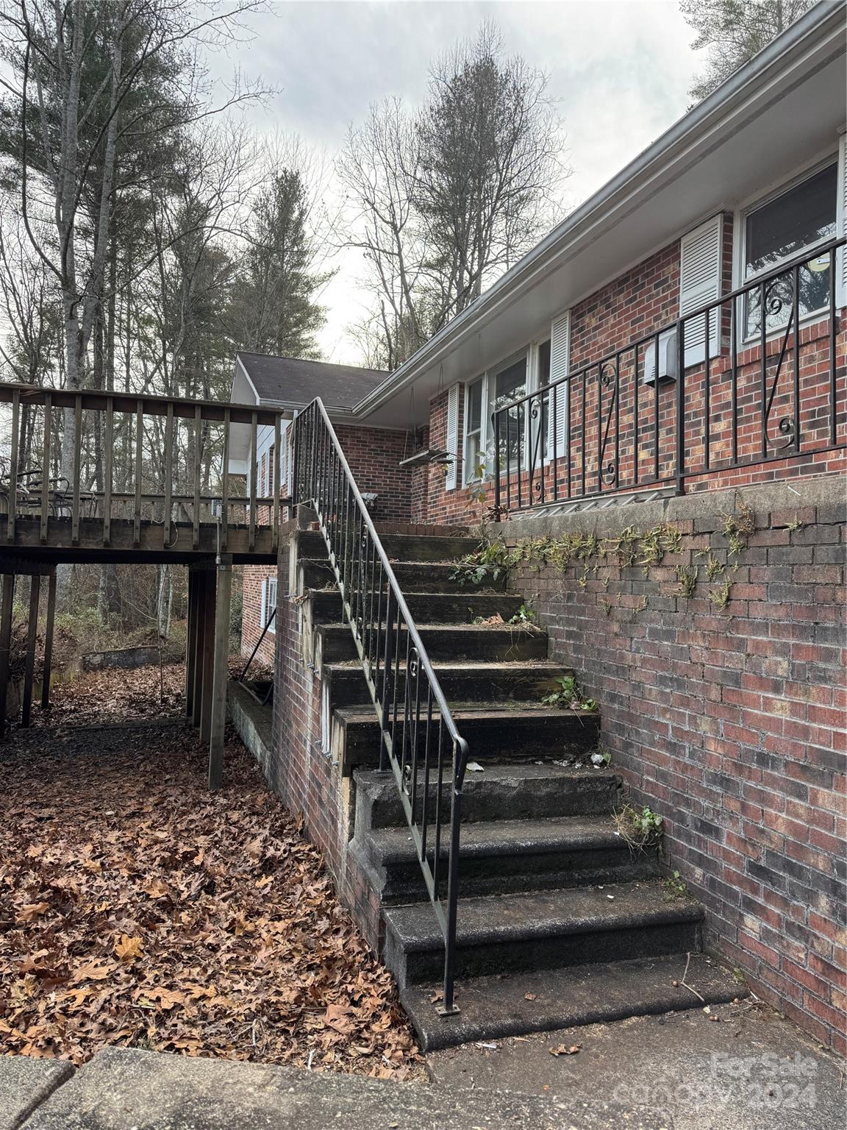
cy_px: 565
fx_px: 783
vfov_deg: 71.6
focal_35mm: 24
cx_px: 424
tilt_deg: +1.0
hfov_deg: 56.8
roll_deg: -1.6
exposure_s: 1/226
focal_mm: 6.76
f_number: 1.78
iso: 64
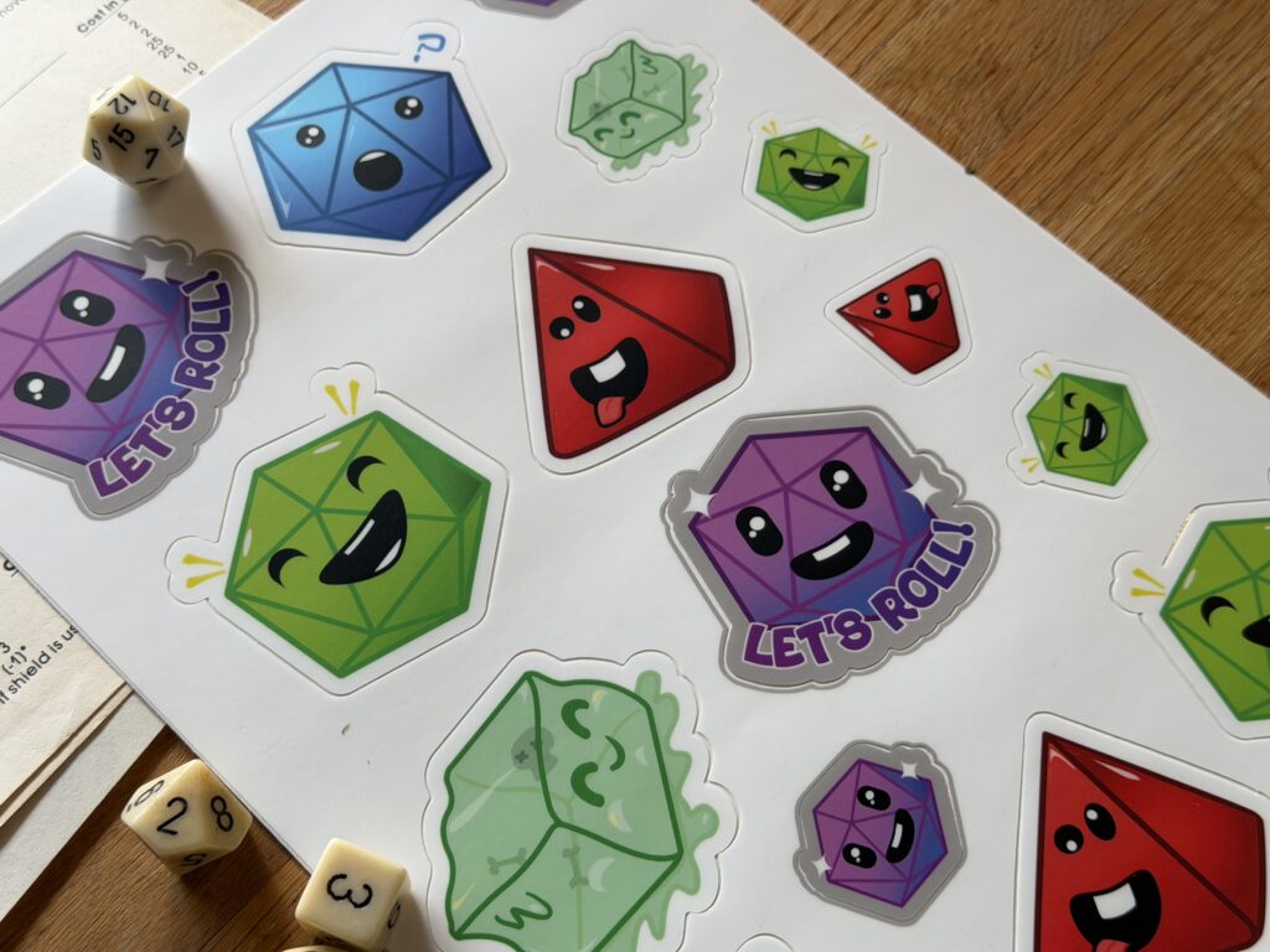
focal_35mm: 48
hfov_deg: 39.7
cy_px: 476
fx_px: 1761
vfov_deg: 30.3
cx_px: 635
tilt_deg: -65.2
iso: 50
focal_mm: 6.76
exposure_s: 1/142
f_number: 1.78
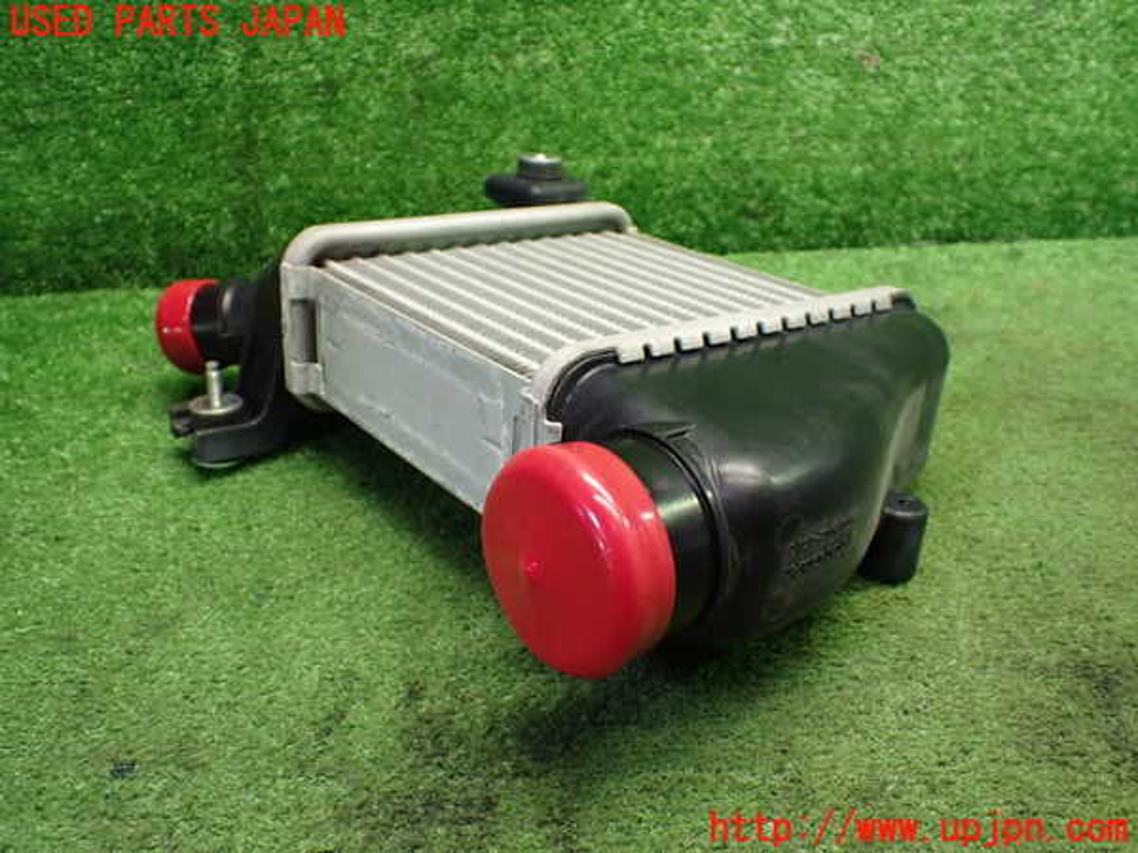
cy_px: 426
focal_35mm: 30
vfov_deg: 46.8
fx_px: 986
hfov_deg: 60.0
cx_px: 569
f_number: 2.3
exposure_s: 1/100
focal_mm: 5.4
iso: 800
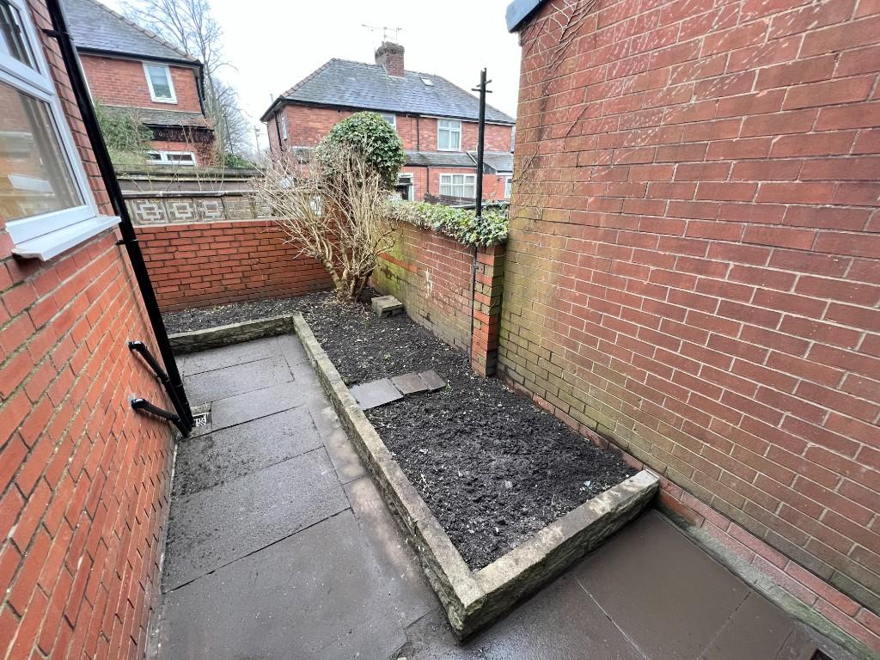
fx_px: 330
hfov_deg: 106.2
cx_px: 440
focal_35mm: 13
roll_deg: -0.6
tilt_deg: -24.1
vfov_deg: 89.9
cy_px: 330
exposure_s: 1/121
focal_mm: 1.57
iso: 200
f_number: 1.8
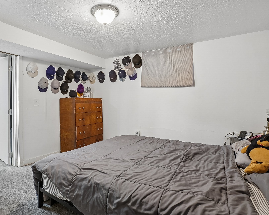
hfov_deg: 82.7
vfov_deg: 70.8
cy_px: 102
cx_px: 113
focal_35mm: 19
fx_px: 151
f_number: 8
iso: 400
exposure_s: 1/2.5
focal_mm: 16
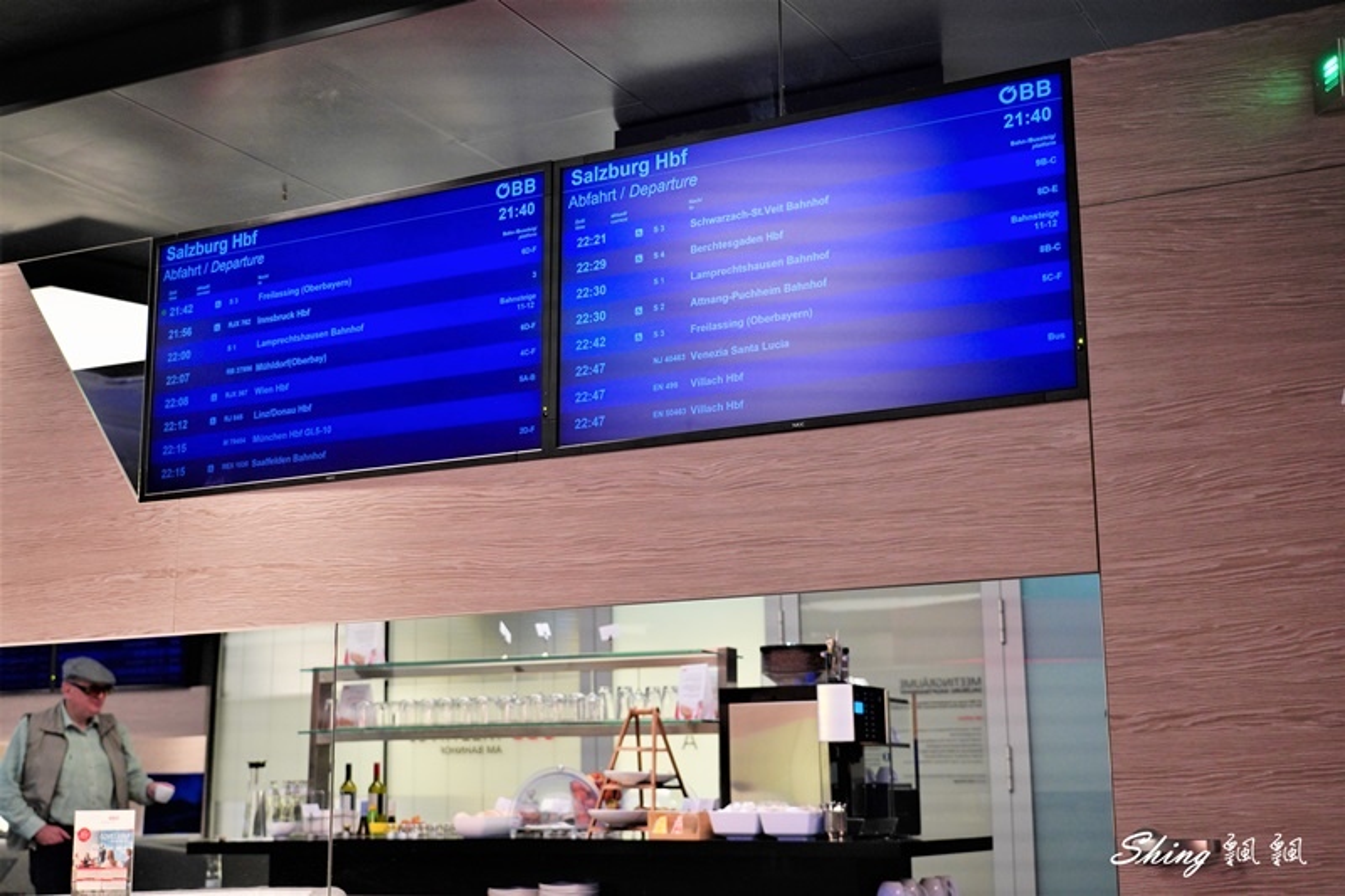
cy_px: 448
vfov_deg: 29.2
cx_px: 672
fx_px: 1718
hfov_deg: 42.8
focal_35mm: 46
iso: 1250
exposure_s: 1/50
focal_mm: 46
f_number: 4
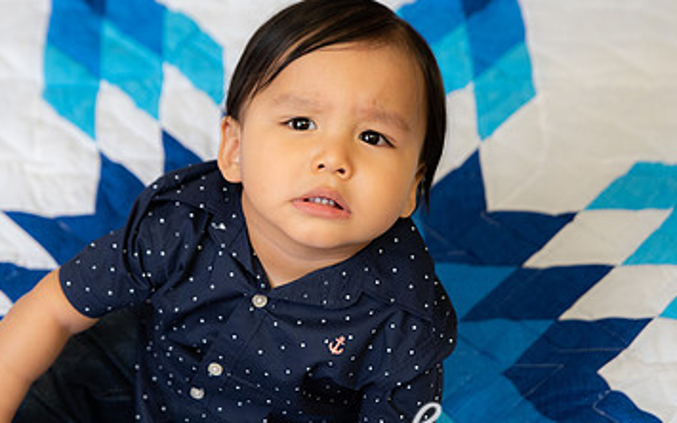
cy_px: 258
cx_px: 265
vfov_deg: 11.5
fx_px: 2104
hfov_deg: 18.3
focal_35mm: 114
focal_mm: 65
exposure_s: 1/125
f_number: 3.2
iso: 800
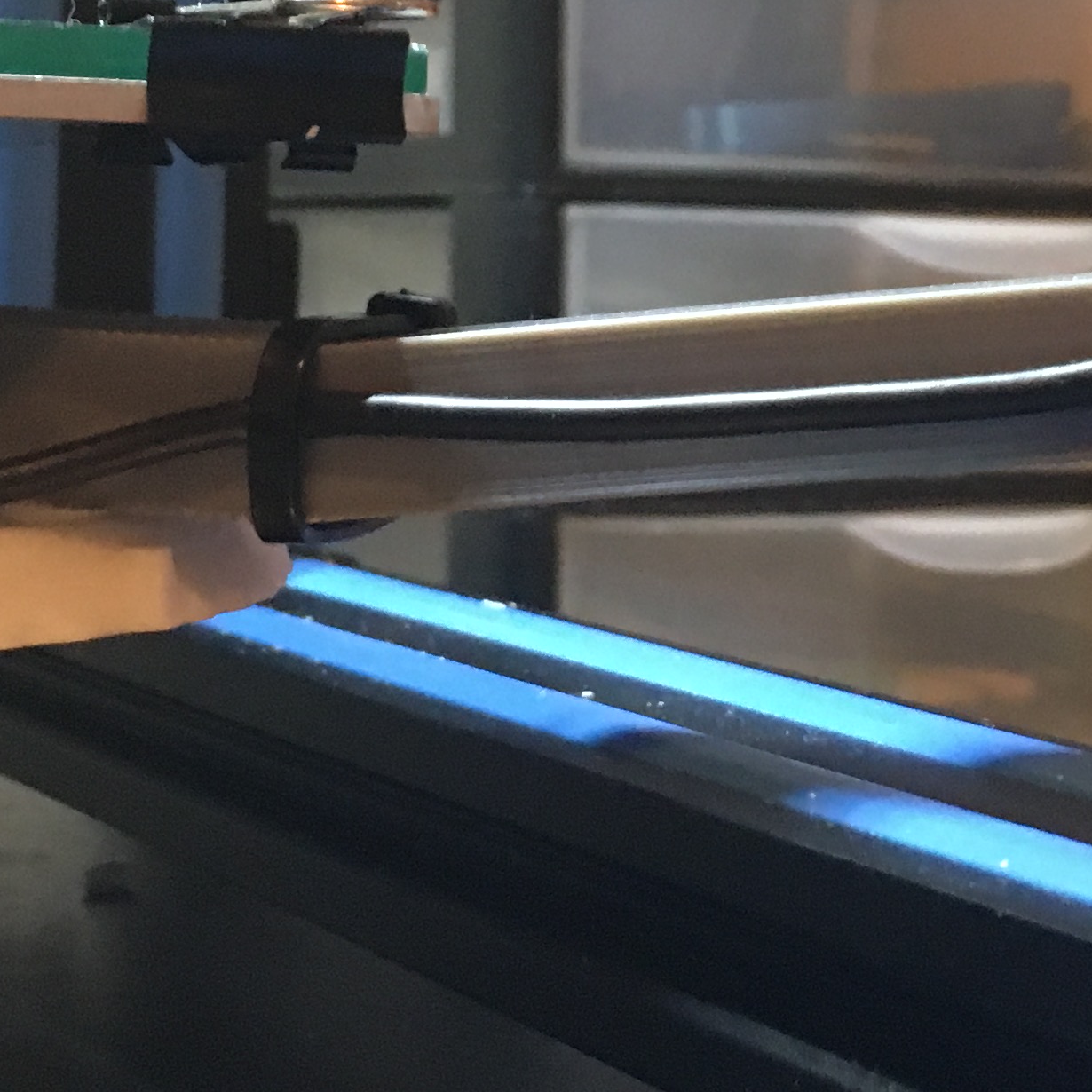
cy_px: 204
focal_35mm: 84
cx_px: 959
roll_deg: -2.2
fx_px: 2998
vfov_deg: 20.4
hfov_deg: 20.3
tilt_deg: +0.8
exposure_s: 1/15
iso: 500
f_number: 2.2
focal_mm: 4.15
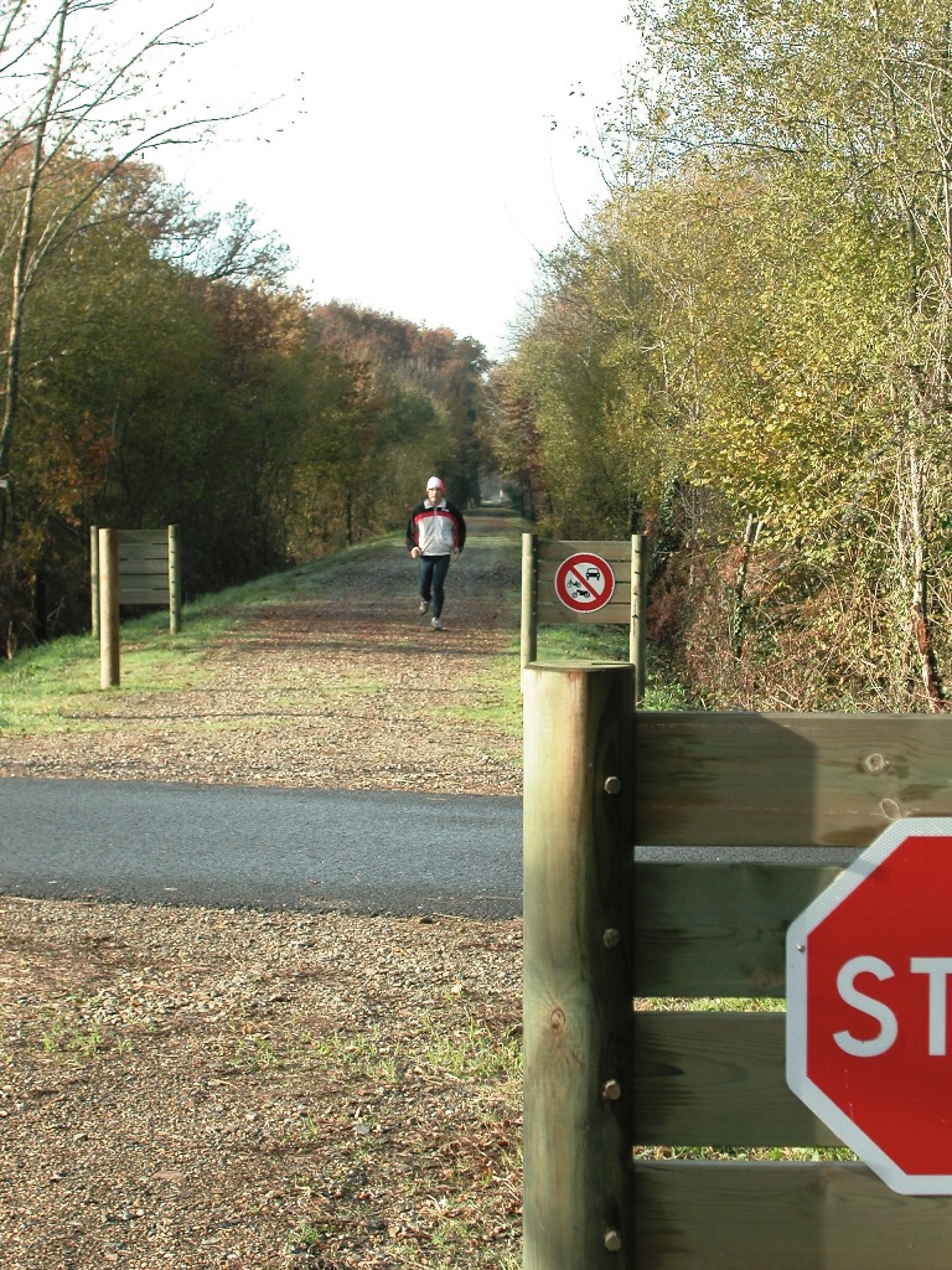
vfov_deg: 23.0
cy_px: 635
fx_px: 3117
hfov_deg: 17.4
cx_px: 476
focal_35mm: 85
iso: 100
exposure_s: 1/136
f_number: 4.8
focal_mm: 21.4
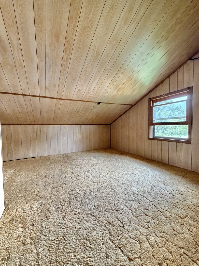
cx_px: 100
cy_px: 133
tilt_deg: -3.3
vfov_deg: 102.1
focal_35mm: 14
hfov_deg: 85.7
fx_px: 107
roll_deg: +0.0
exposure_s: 1/67
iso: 320
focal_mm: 2.22
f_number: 2.2
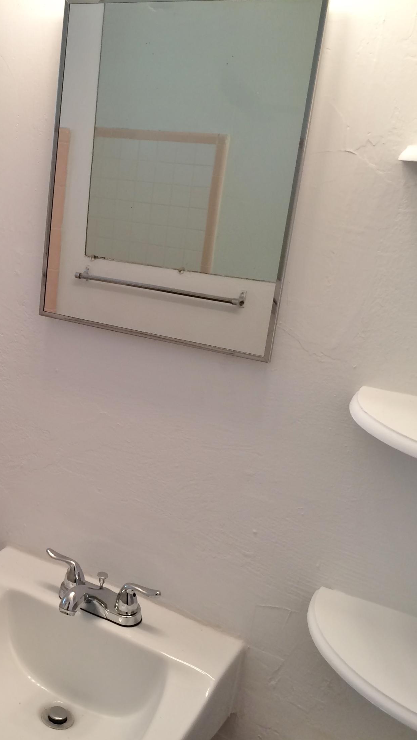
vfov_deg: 47.4
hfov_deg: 26.1
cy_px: 377
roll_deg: -4.1
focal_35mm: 43
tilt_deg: -15.9
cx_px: -10
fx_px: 845
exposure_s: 1/30
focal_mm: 4.15
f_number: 2.2
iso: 32
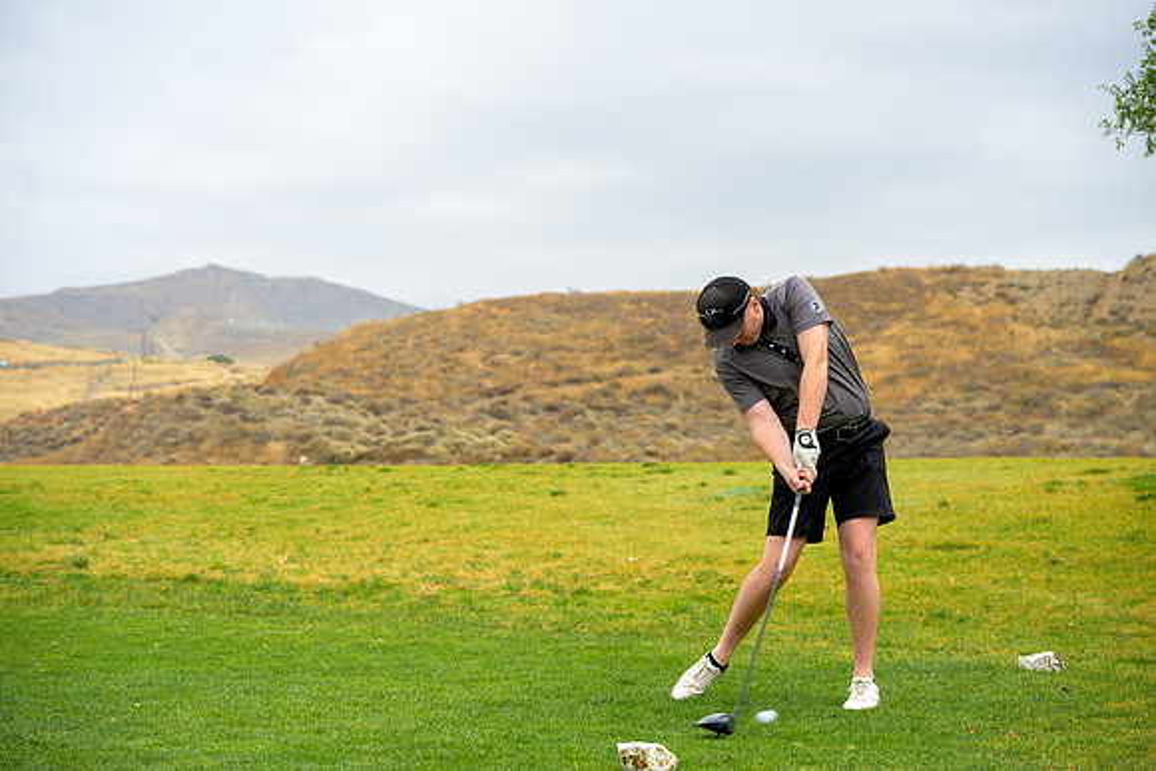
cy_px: 386
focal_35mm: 68
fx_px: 2184
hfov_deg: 29.6
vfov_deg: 20.0
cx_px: 578
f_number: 4
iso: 800
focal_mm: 68
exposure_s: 1/2500
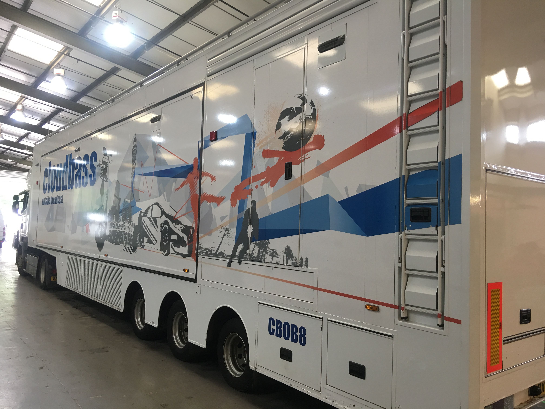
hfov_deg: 61.7
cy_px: 204
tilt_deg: +3.7
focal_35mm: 29
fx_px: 457
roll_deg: -2.5
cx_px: 272
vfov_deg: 48.2
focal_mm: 4.15
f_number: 2.2
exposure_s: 1/17
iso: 50
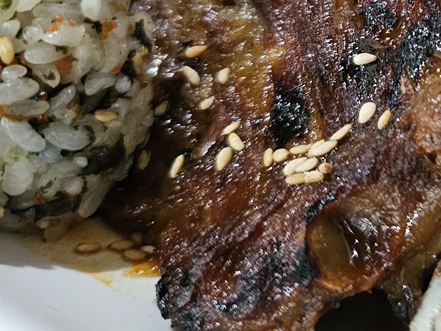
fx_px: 1121
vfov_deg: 16.1
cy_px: -67
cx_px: 605
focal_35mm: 88
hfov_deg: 20.0
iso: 800
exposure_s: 1/24
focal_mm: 6.3
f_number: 1.7
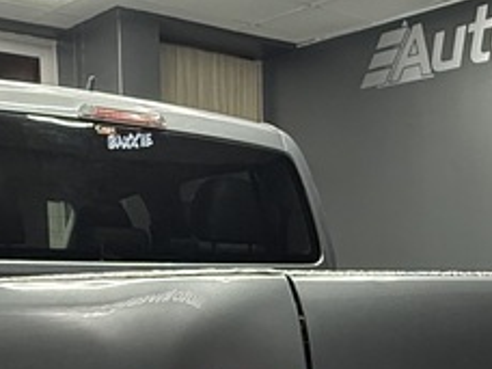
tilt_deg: -9.2
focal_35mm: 63
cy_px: 434
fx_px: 895
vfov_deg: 21.7
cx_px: 309
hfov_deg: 30.6
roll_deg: -0.9
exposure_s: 1/50
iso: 400
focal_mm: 2.22
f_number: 2.2
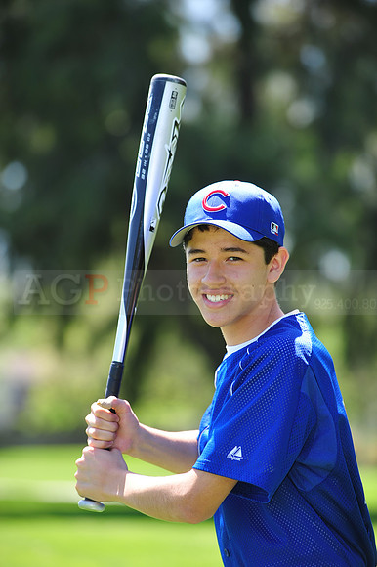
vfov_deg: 10.3
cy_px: 284
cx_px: 188
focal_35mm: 200
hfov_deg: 6.9
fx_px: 3145
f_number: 4.5
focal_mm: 200
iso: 200
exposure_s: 1/400
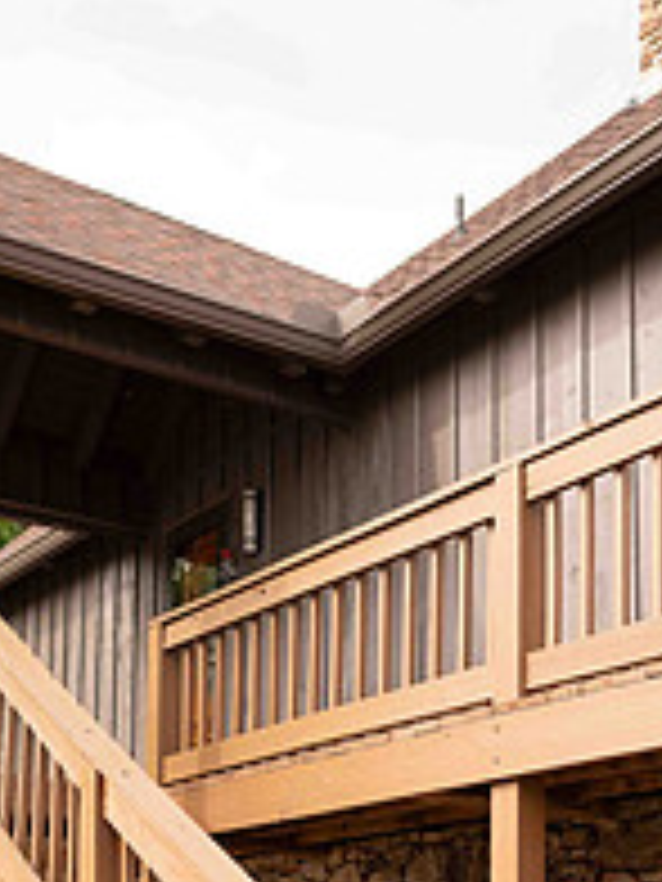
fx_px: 1351
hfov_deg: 27.5
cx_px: 333
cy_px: 900
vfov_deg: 32.9
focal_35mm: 53
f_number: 2.5
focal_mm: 24
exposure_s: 1/640
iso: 125
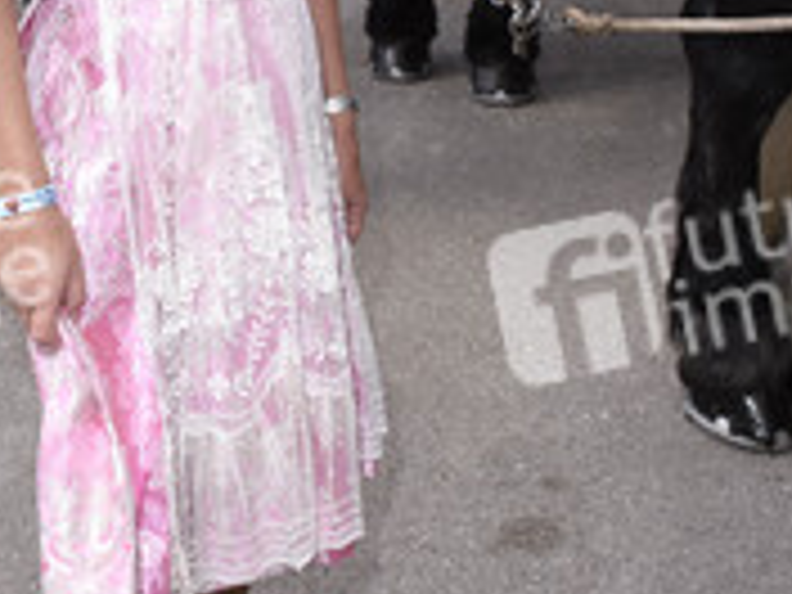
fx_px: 1647
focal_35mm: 72
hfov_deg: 27.0
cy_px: 54
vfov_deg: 20.0
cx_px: 310
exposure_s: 1/160
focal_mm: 22
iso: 250
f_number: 9
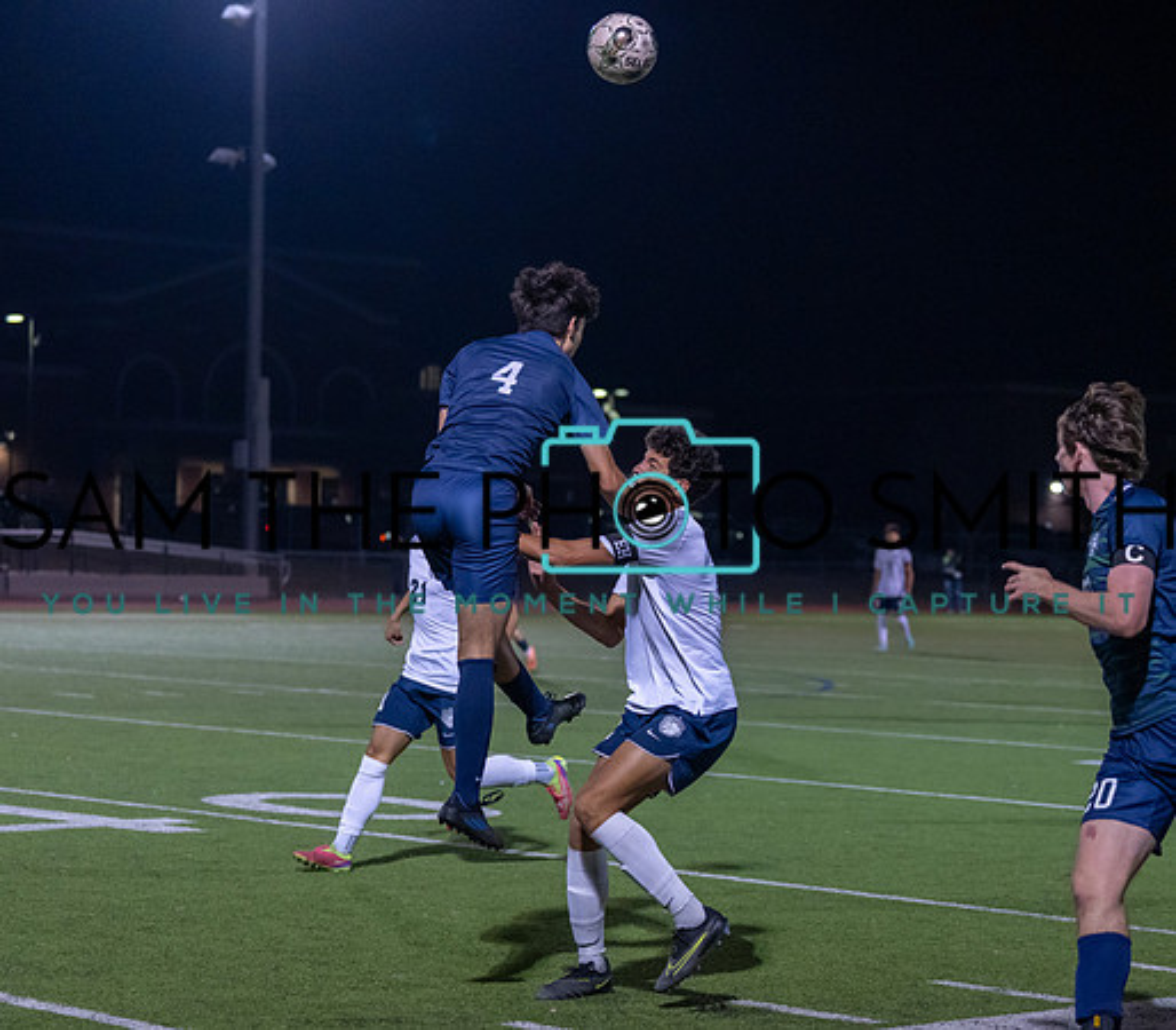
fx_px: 3379
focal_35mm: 94
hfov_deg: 19.7
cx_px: 676
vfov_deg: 17.3
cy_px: 531
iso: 3200
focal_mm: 70
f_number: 2.8
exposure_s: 1/1000
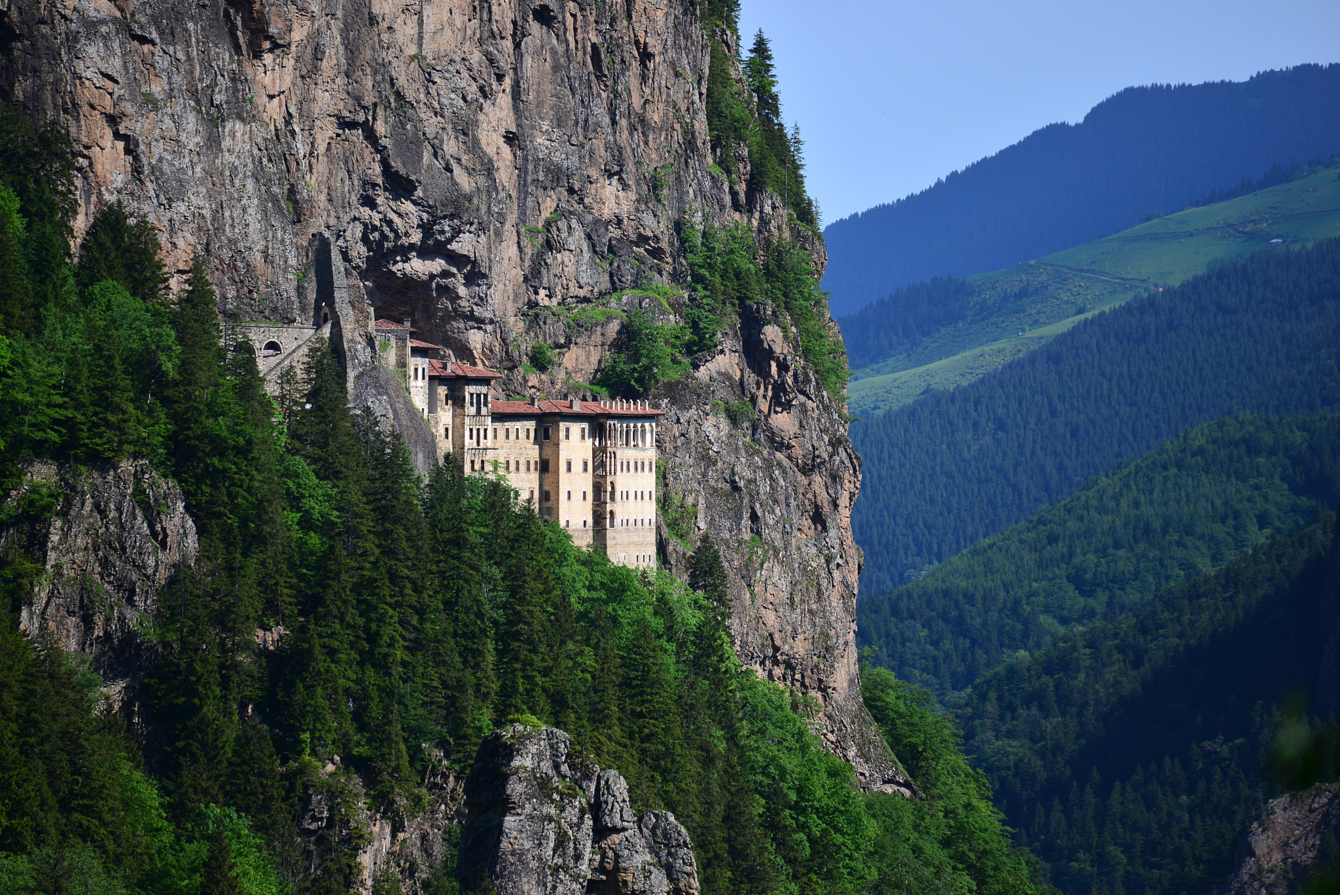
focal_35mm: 200
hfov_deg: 10.3
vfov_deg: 6.9
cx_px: 670
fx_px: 7447
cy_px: 448
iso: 200
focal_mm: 200
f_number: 2.8
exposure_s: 1/4000
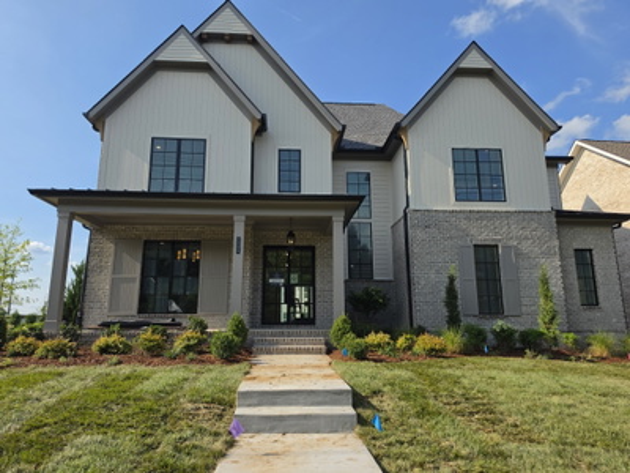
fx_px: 419
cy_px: 236
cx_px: 315
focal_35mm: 23
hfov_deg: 73.9
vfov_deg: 58.9
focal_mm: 6.5
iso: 64
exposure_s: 1/5015
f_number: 1.4
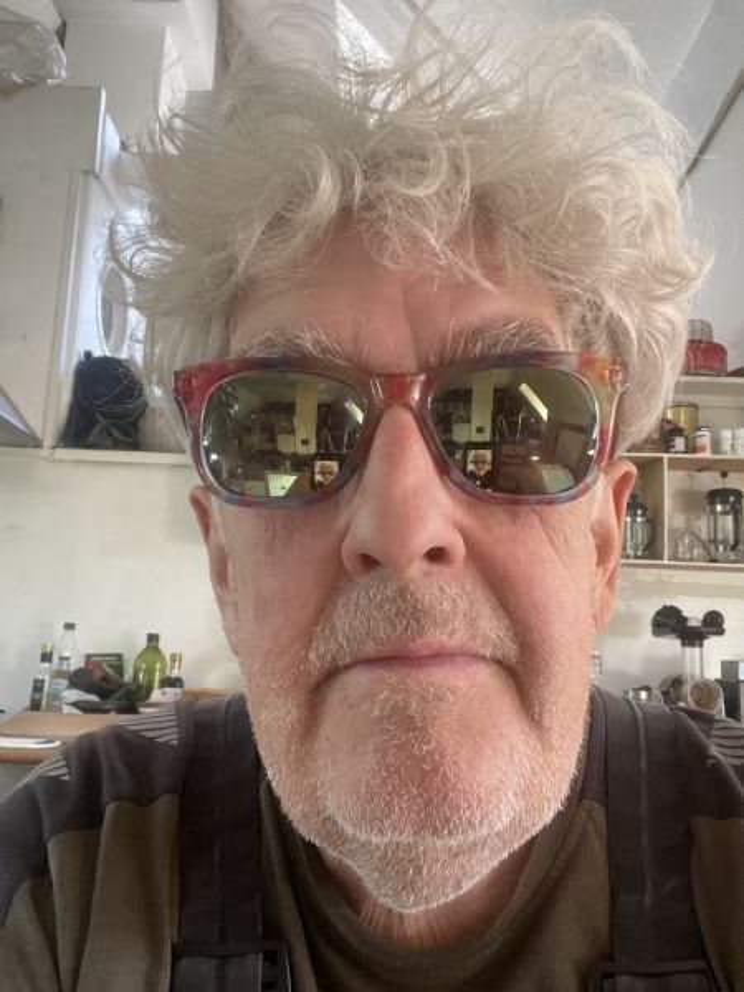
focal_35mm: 30
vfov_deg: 60.0
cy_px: 496
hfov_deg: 46.8
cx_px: 372
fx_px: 860
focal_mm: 2.71
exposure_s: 1/50
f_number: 2.2
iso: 250
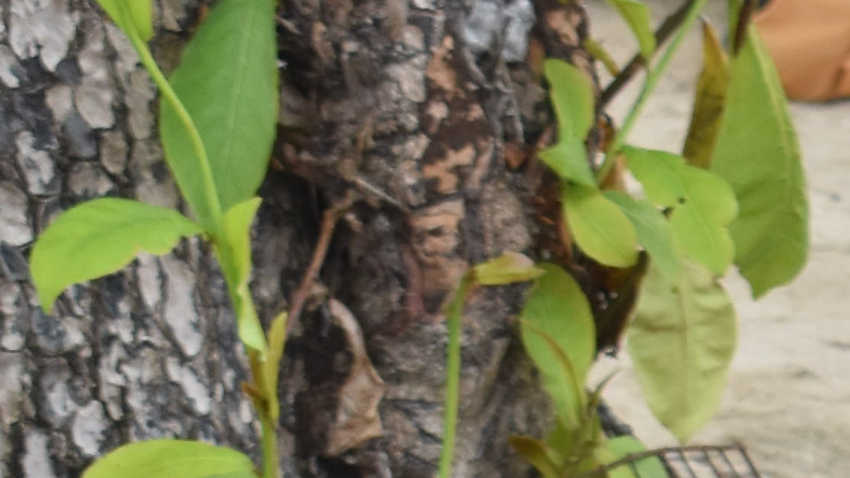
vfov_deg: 4.5
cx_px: 1809
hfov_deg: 7.6
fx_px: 6064
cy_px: 661
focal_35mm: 269
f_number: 5.6
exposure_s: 1/640
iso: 400
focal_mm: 32
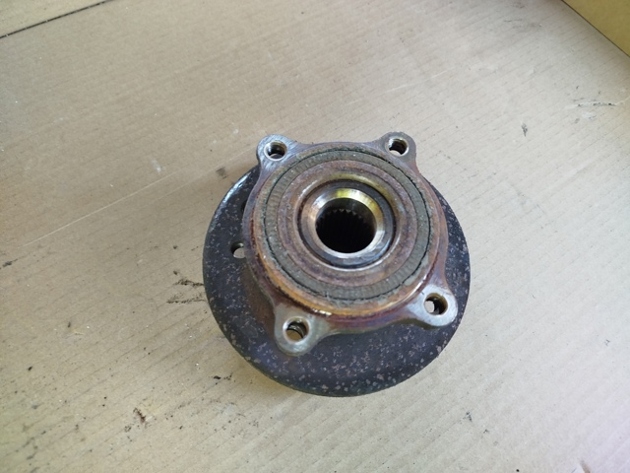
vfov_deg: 56.8
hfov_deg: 71.6
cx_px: 315
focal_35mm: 24
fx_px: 437
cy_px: 236
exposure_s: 1/33
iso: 400
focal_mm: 5.31
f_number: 1.7
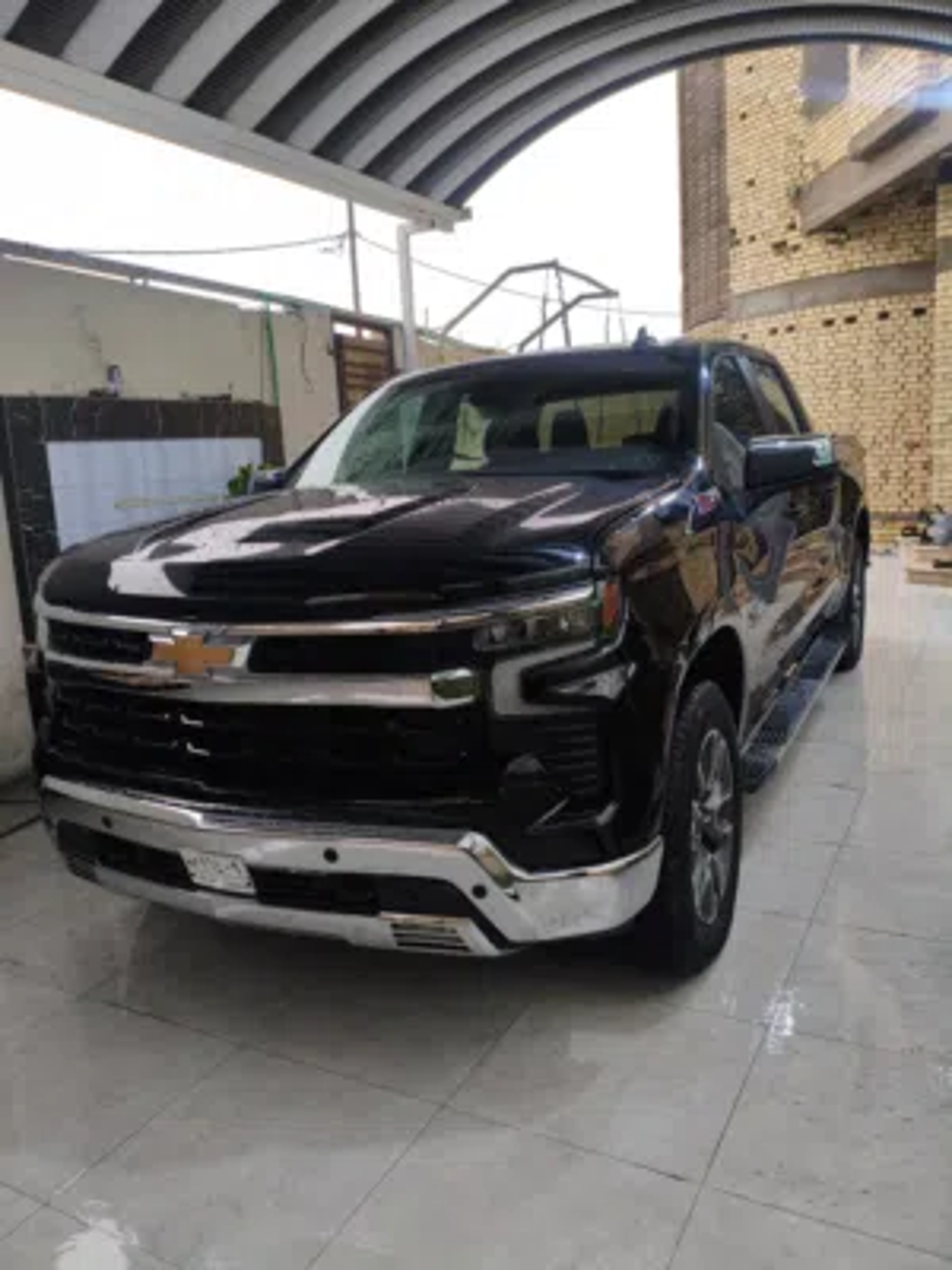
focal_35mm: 26
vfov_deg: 67.3
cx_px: 476
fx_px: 953
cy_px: 635
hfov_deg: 53.1
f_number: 1.5
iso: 125
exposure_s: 1/99.8
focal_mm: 4.94
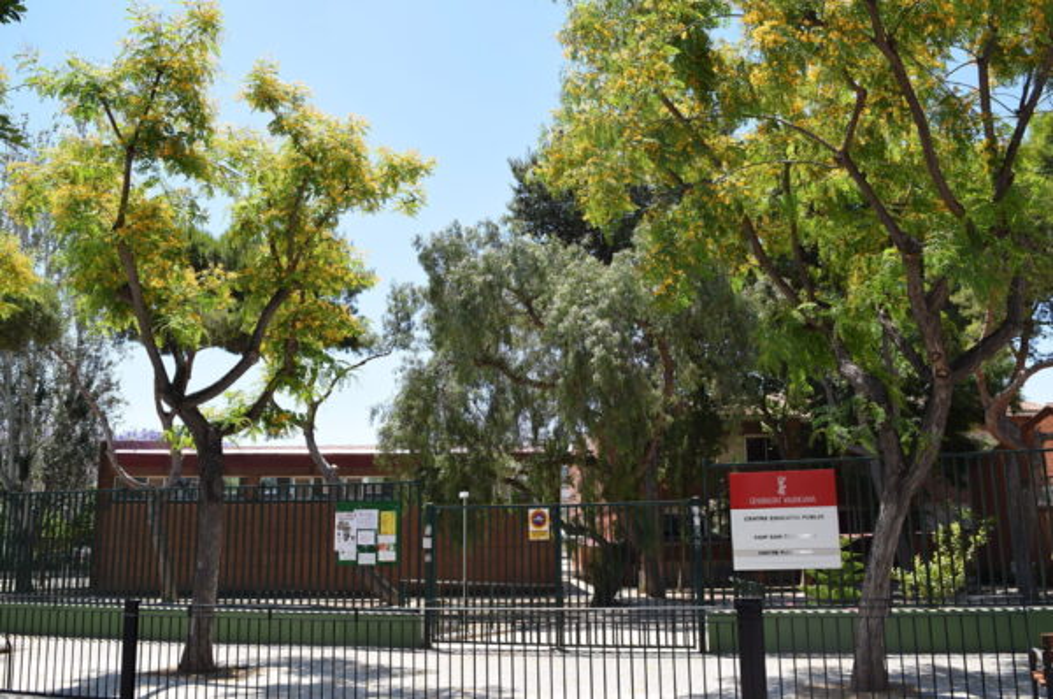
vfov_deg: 43.5
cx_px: 526
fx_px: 876
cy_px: 350
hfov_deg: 62.0
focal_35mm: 30
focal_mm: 20
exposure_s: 1/200
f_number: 9
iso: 100
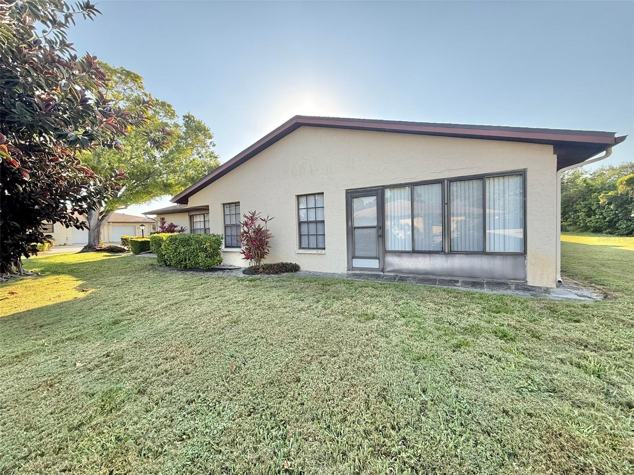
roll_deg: +1.2
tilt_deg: -2.3
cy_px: 238
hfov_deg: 102.1
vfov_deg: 85.7
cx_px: 317
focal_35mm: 14
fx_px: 256
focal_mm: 2.22
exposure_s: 1/386
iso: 64
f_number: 2.2
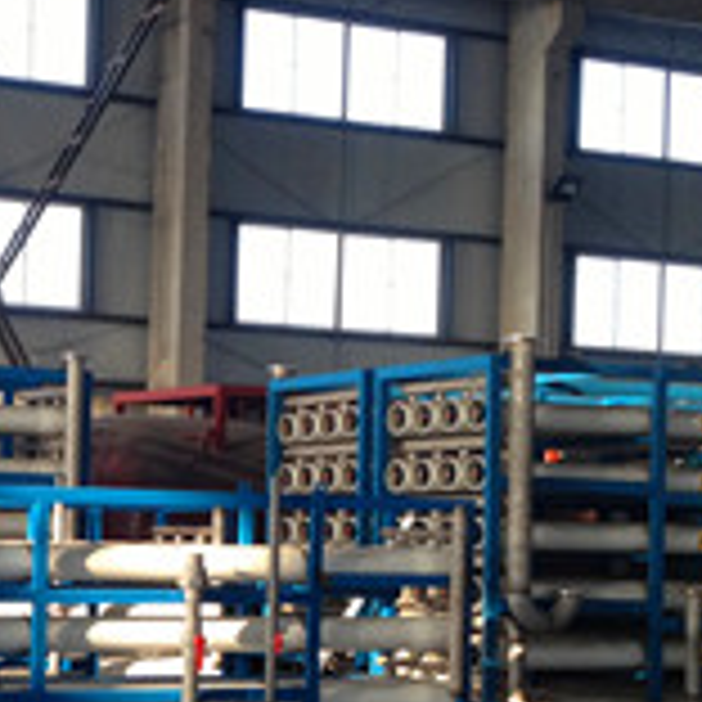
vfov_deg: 18.5
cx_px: -50
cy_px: 538
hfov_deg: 18.1
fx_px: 2134
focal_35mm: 93
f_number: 2.4
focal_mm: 4.28
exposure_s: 1/120
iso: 100
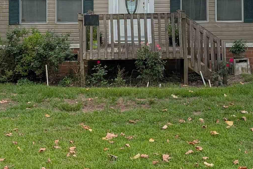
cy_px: -6
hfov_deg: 27.0
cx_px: 120
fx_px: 527
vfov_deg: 17.7
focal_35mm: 75
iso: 22
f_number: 1.68
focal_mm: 6.9
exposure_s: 1/957
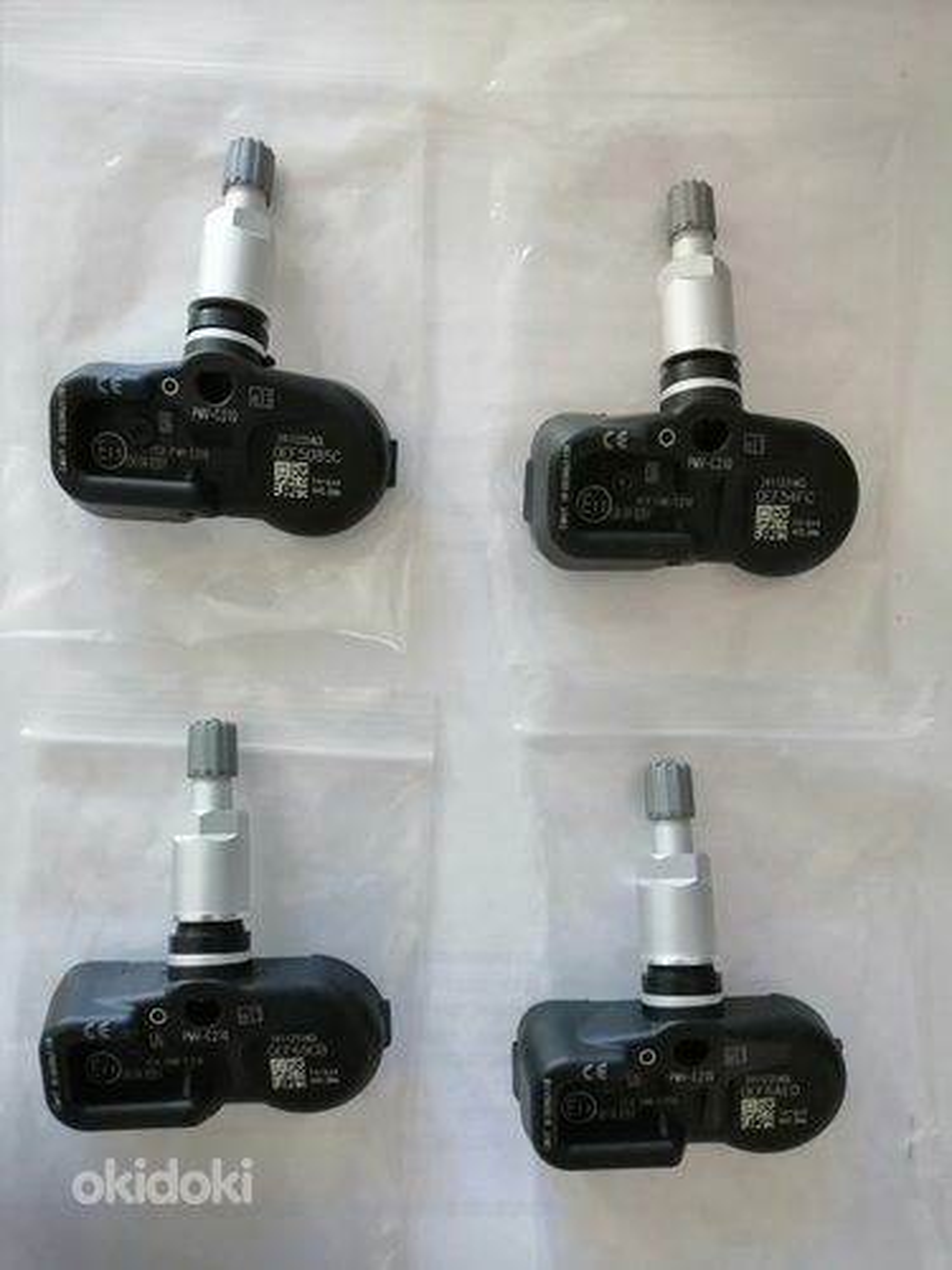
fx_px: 953
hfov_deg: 53.1
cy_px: 635
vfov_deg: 67.3
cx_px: 476
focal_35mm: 26
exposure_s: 1/100
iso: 400
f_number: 1.8
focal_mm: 3.96
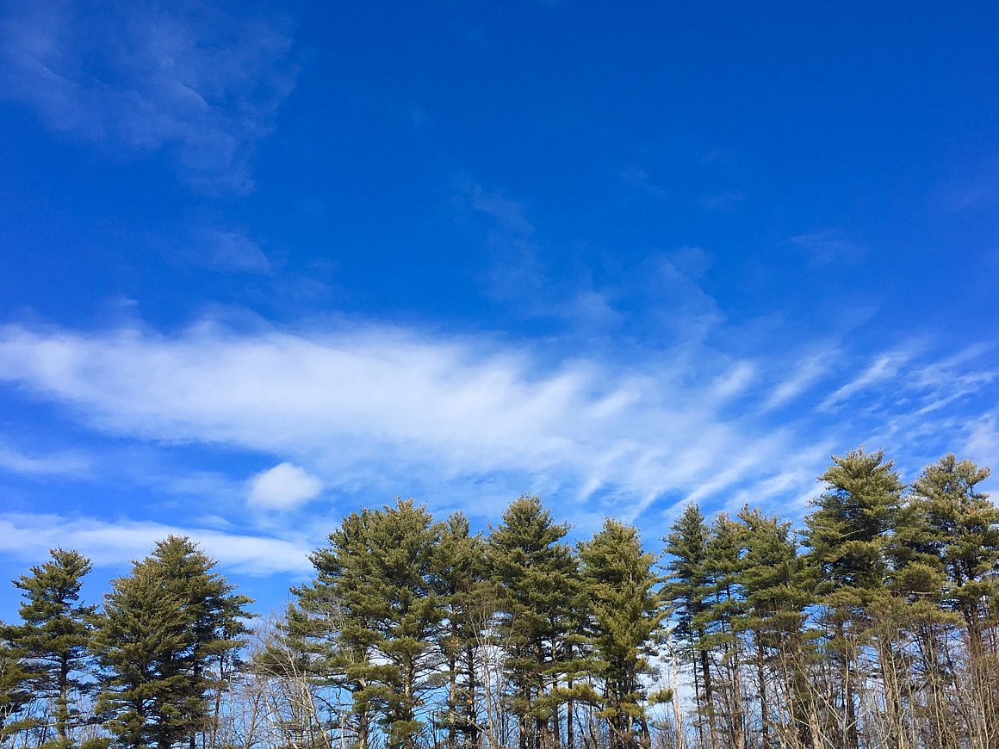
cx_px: 549
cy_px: 457
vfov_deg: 35.8
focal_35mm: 40
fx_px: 1154
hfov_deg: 46.7
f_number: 2.2
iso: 25
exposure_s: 1/1672
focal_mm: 4.15
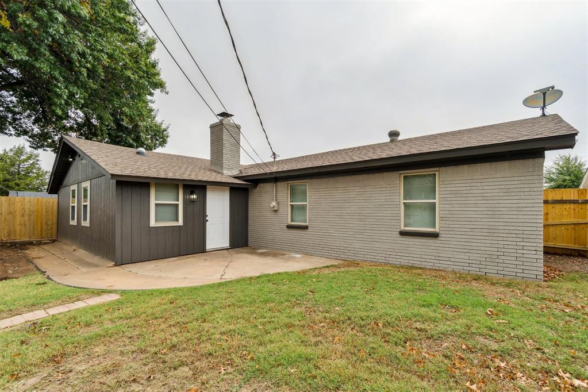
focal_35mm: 15
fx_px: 245
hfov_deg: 100.4
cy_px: 196
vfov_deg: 77.3
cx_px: 294
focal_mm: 10
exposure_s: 1/200
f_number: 8
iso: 100
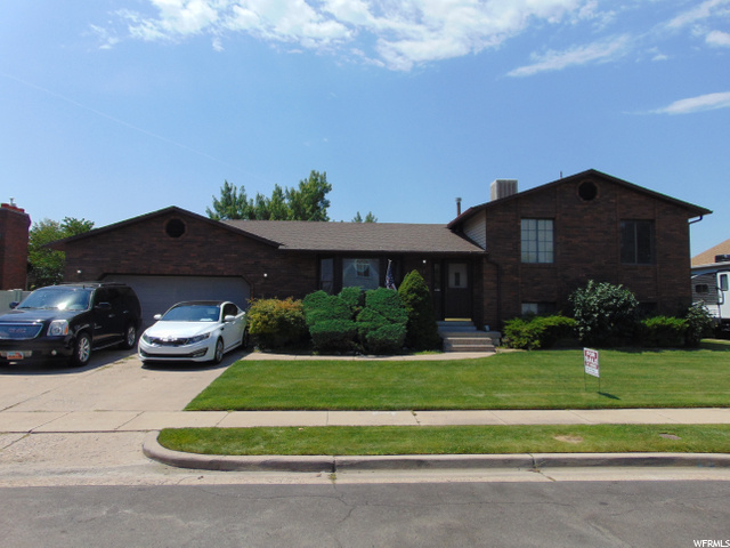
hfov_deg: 69.4
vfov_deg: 54.9
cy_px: 274
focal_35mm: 25
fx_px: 527
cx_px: 365
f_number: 7.7
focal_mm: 4.5
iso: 80
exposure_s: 1/320
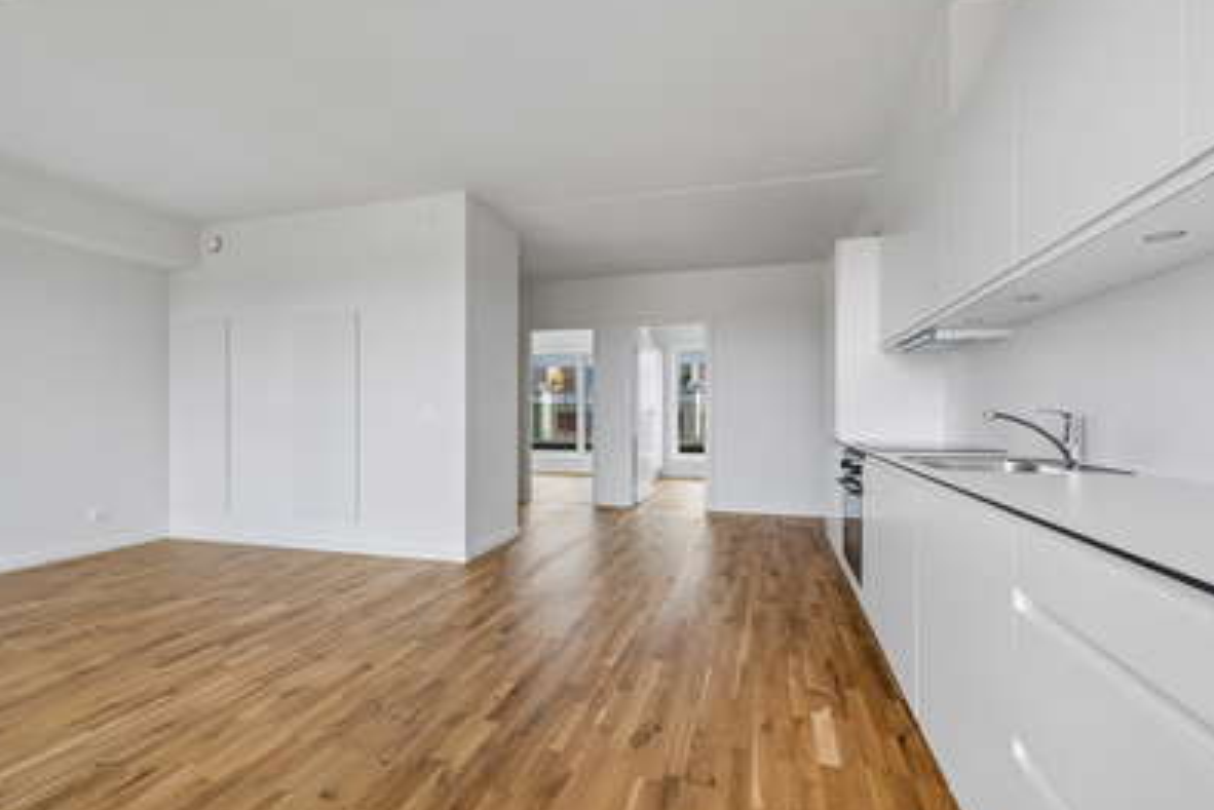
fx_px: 540
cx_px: 619
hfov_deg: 96.7
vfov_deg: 73.8
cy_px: 416
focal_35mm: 16
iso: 400
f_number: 13
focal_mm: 15
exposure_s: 1/13
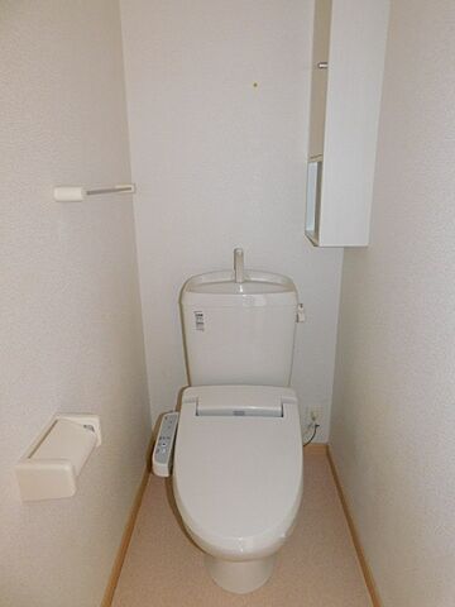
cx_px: 228
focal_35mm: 23
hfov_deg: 58.9
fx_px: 403
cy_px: 304
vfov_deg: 73.9
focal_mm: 4
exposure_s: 1/30
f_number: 3
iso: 200
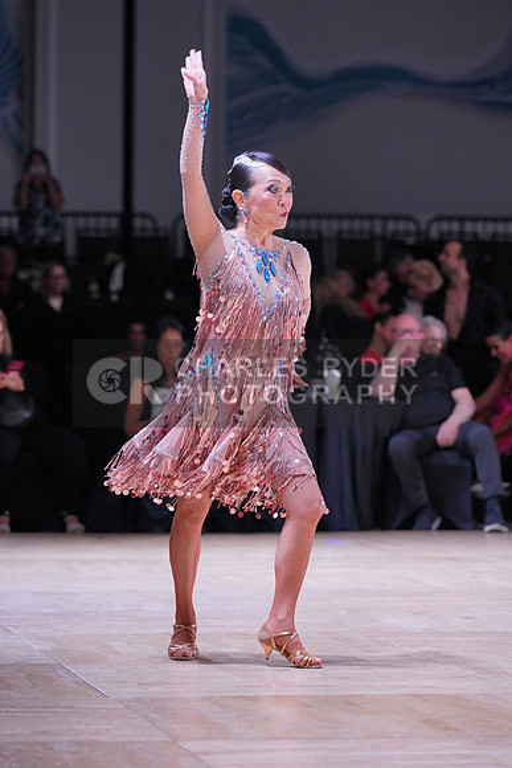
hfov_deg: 7.9
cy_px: 384
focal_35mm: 175
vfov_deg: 11.7
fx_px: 3731
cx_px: 256
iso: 2000
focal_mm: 175
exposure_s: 1/400
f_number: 5
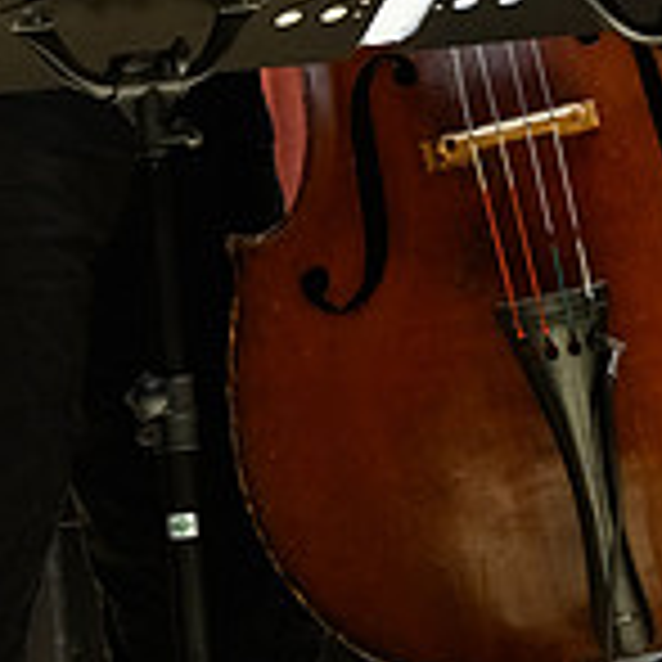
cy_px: -216
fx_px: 9001
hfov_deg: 4.2
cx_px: 302
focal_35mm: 416
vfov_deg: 4.2
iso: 6400
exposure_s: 1/160
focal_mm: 160
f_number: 4.5
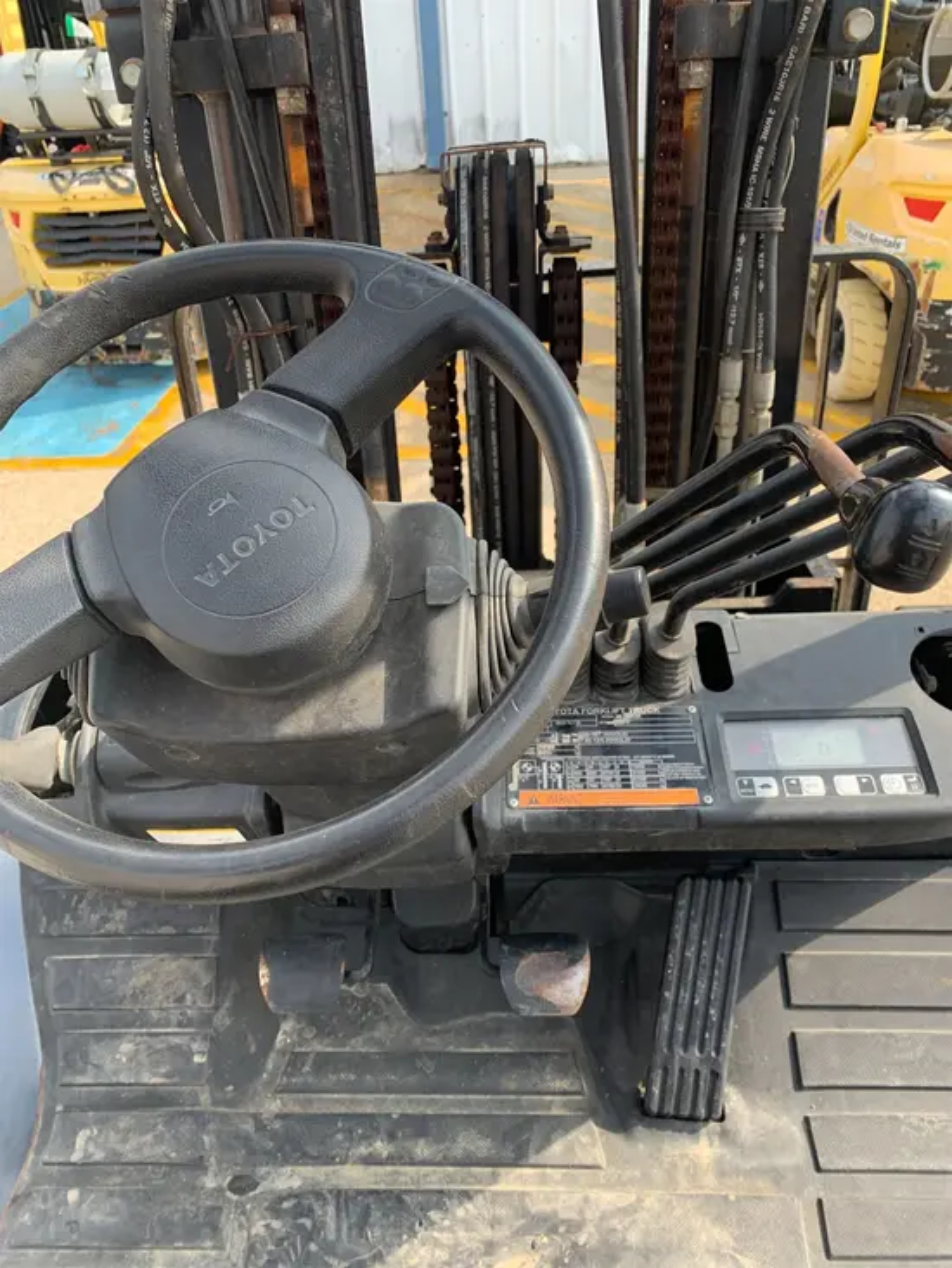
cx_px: 476
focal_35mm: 26
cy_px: 634
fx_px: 953
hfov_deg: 53.1
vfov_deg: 67.3
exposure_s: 1/217
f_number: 1.8
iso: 25
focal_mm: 4.25
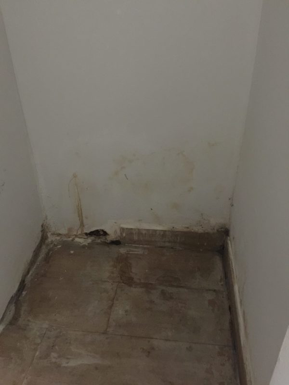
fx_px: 323
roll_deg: +1.0
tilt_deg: -30.0
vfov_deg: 61.7
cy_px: 192
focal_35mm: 29
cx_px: 144
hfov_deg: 48.2
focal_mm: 4.15
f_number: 2.2
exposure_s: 1/4
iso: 200
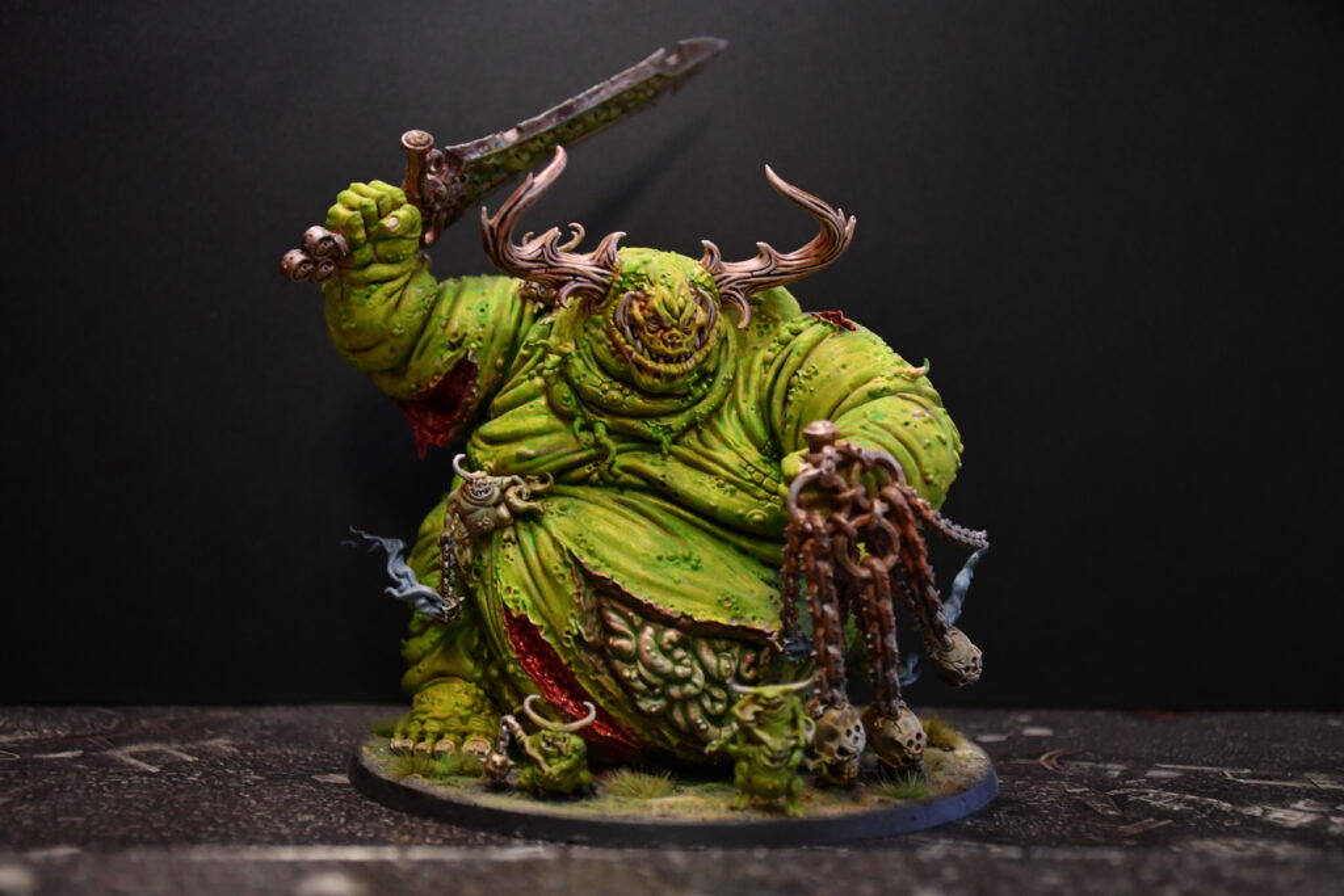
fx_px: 1792
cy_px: 448
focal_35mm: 48
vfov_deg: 28.1
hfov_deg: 41.1
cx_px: 672
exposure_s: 1/200
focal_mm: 32
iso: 2000
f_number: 4
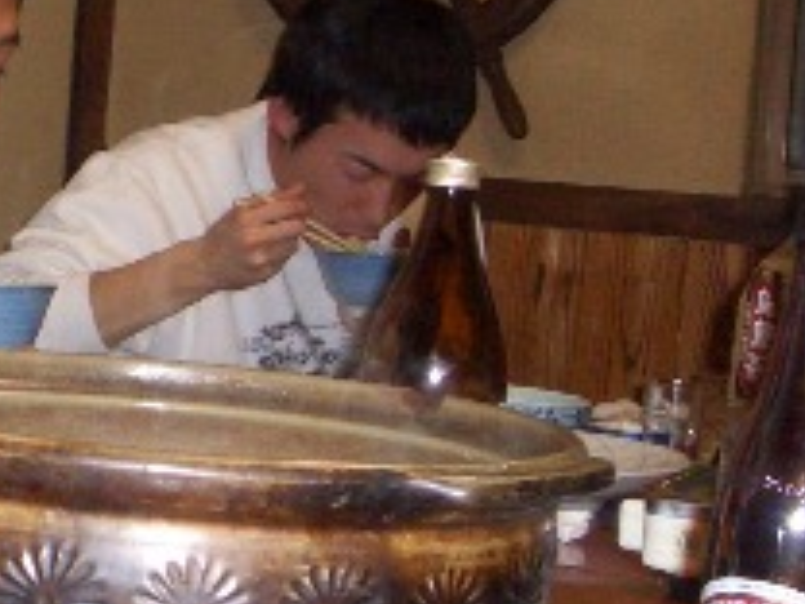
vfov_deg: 13.3
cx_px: -116
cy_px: 294
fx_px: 2581
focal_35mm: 111
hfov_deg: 17.1
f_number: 4
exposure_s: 1/40
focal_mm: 4.8
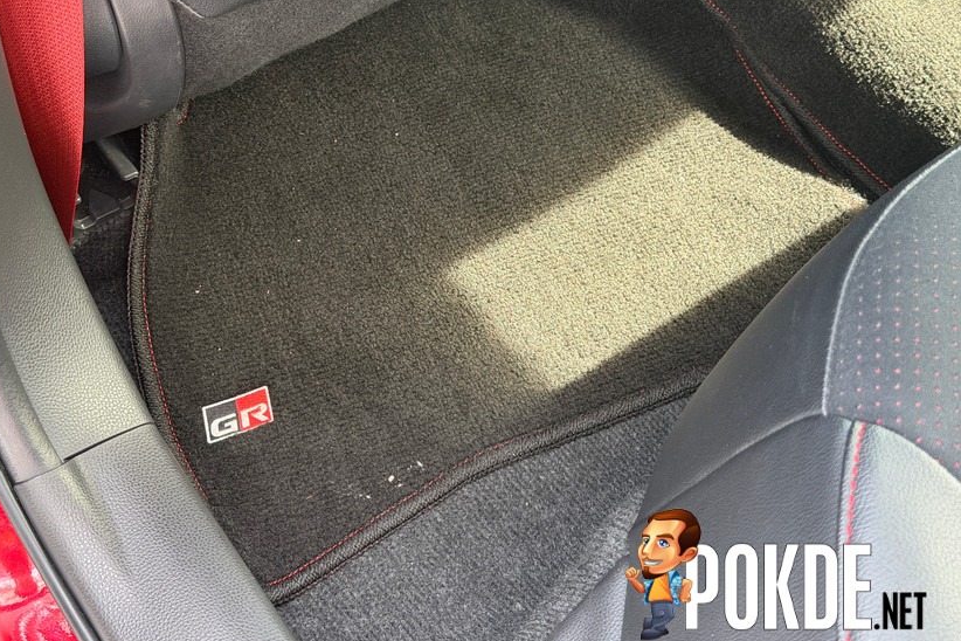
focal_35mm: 51
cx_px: 480
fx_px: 1361
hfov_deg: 38.9
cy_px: 306
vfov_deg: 26.5
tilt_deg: -53.8
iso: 250
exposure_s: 1/60
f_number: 1.78
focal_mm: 6.76
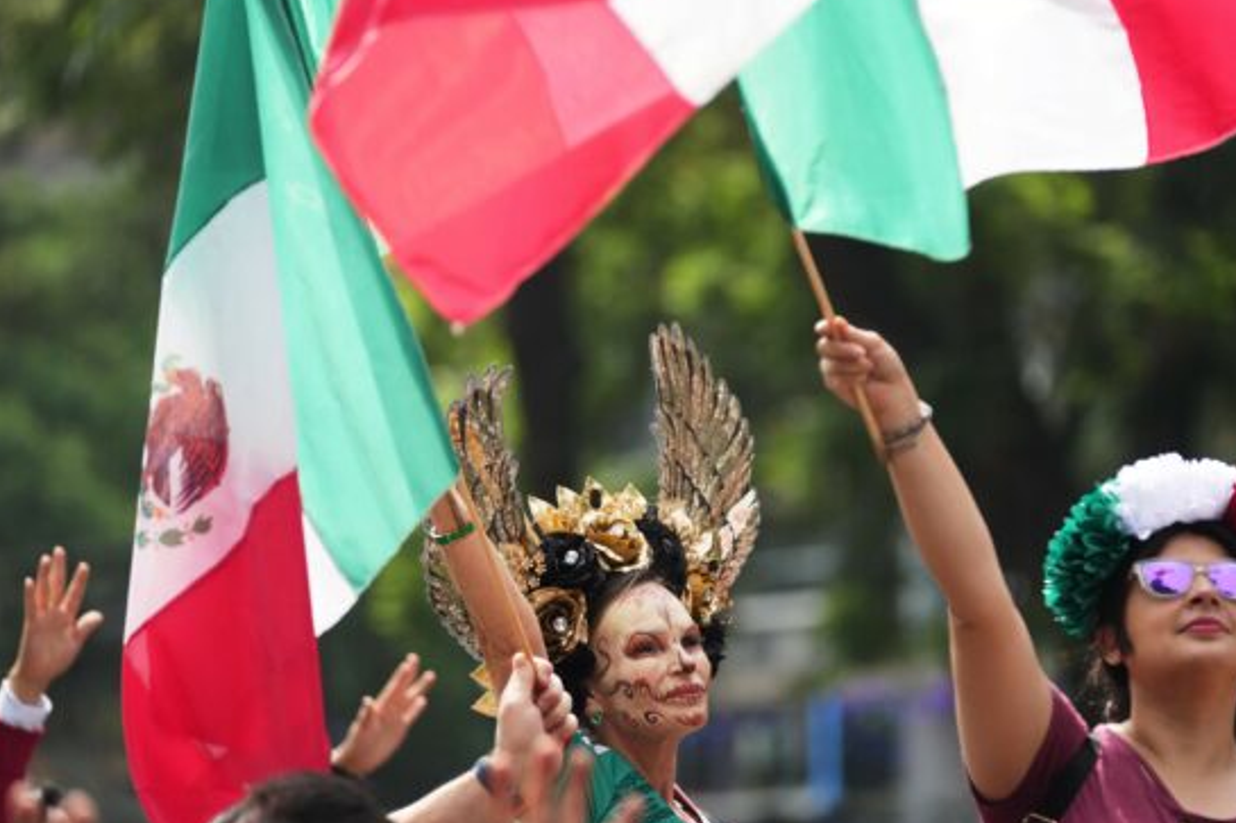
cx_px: 703
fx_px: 6178
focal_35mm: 180
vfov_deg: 7.6
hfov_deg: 11.4
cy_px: 435
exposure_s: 1/8000
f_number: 2.8
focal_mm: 146
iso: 800
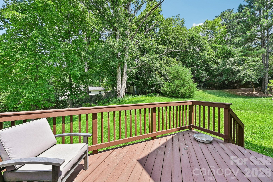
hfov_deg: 104.3
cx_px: 136
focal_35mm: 14
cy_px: 91
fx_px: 106
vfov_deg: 81.2
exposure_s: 1/125
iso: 100
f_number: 8
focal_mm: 14
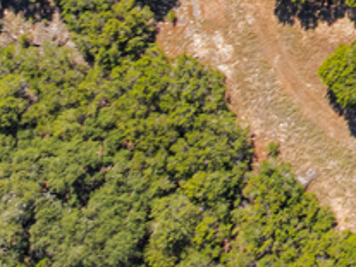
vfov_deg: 8.5
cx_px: 1020
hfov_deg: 9.6
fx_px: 1716
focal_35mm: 167
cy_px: -224
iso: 100
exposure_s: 1/320
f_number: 2.8
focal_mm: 12.29
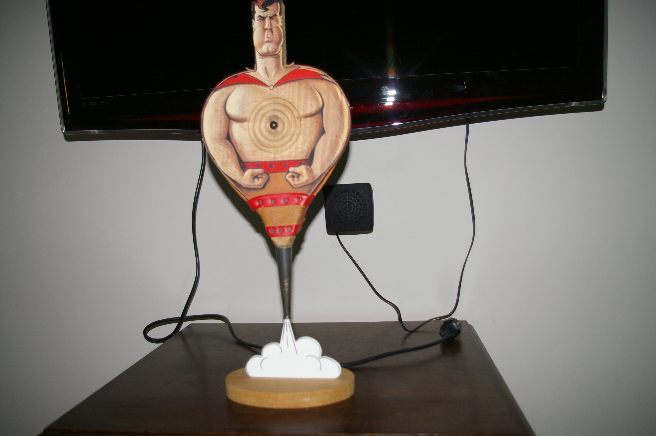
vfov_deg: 43.5
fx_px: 546
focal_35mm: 30
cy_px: 218
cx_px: 328
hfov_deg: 62.0
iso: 400
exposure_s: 1/125
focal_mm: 20
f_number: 4
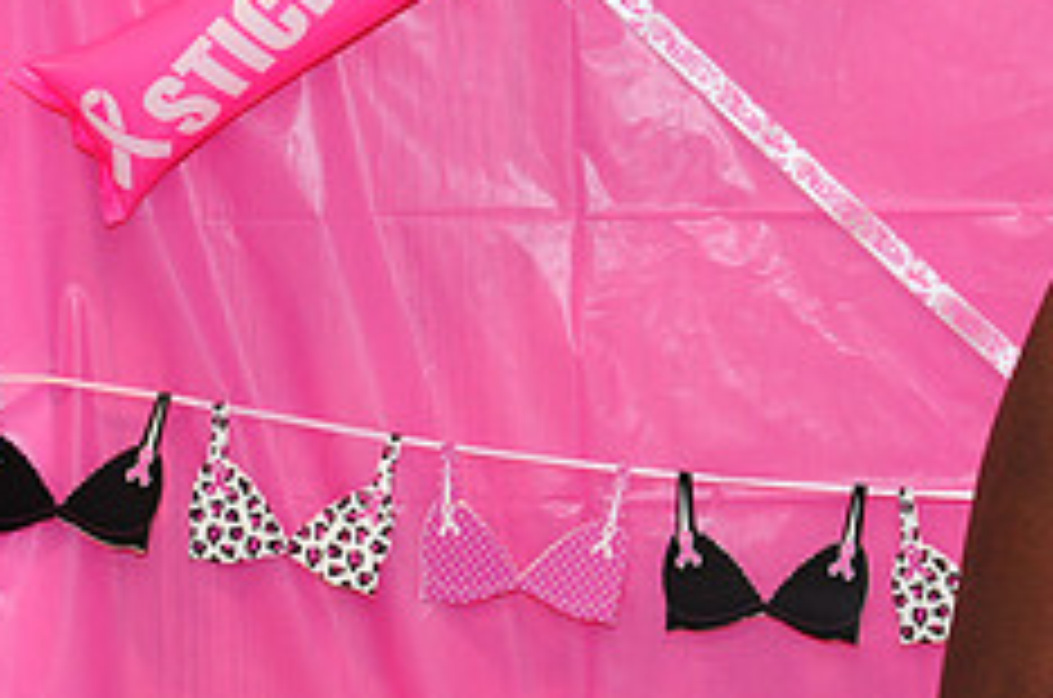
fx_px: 4882
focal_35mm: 167
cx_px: 1278
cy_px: 191
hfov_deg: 12.0
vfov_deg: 8.2
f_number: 5.6
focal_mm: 45
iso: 640
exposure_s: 1/60
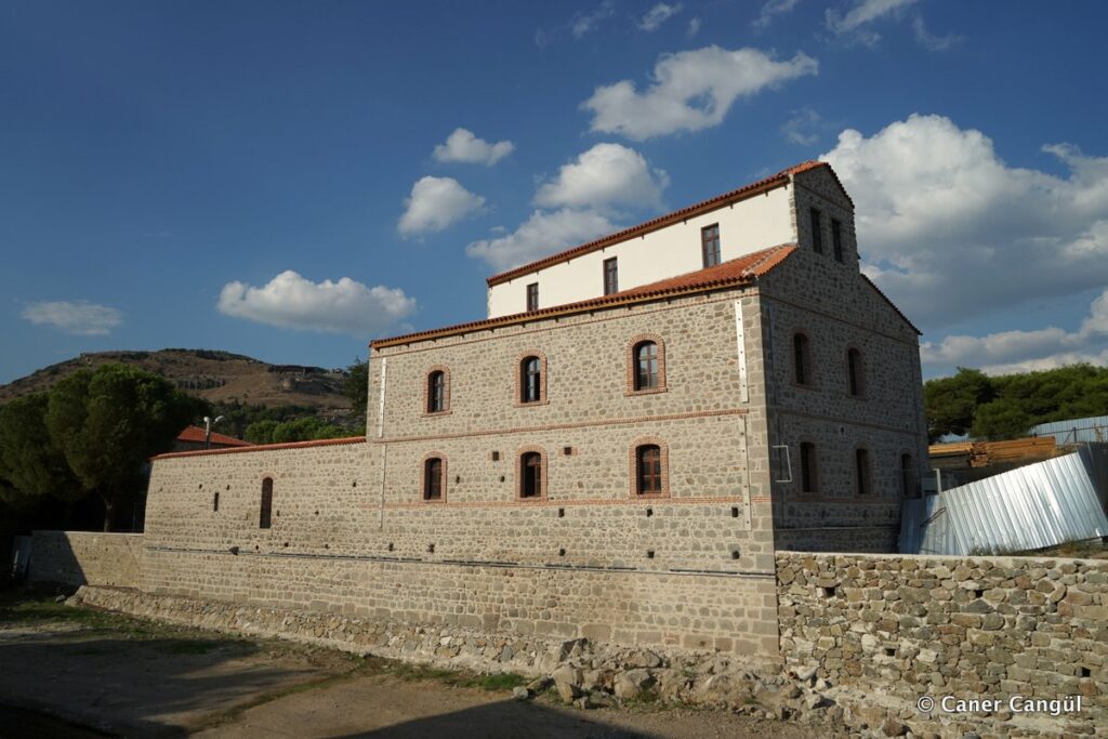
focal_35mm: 24
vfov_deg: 53.1
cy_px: 370
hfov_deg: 73.7
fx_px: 739
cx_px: 554
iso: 100
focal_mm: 24
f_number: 7.1
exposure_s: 1/800
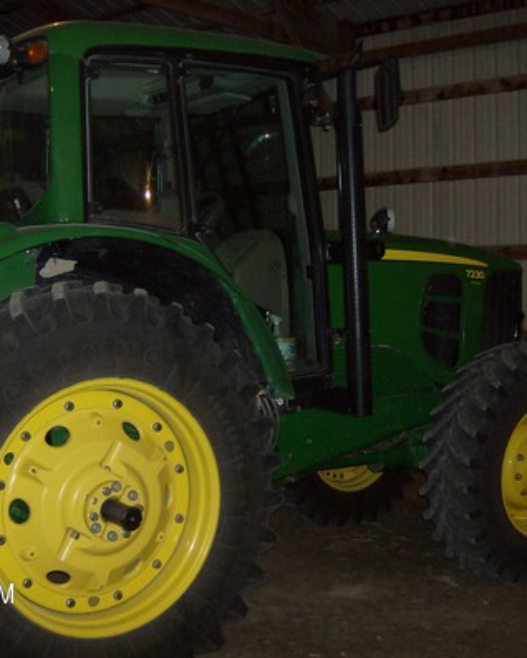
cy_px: 332
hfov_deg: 31.4
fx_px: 935
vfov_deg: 38.8
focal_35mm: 48
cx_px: 215
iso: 200
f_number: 2.8
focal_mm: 6
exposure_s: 1/60
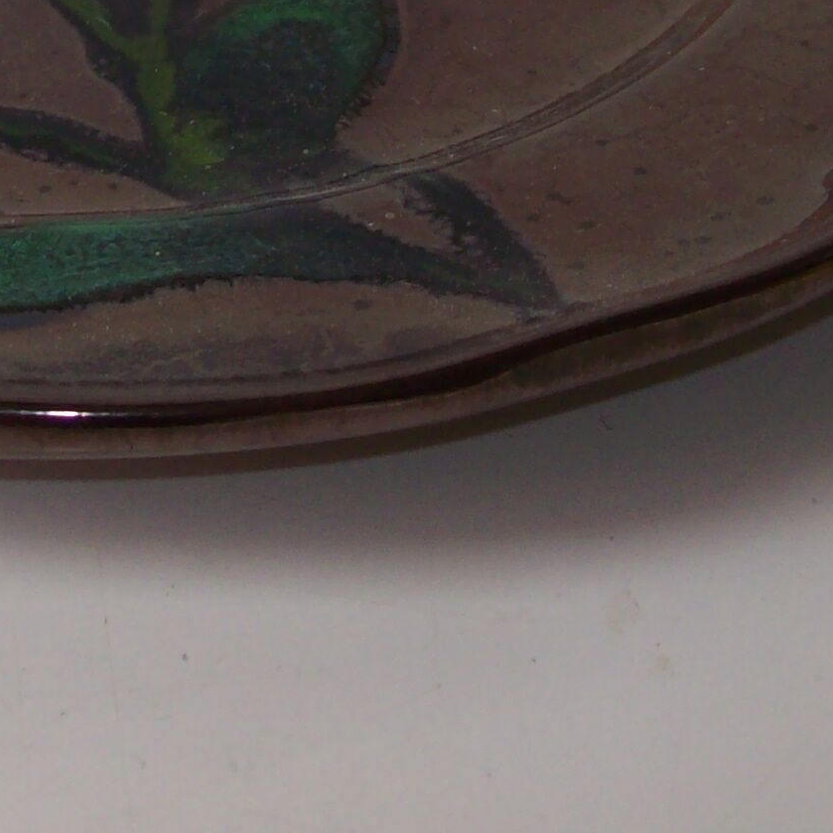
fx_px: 2940
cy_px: -69
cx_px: 11
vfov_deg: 15.7
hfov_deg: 15.8
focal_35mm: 108
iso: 80
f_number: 2.7
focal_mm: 6
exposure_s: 1/64
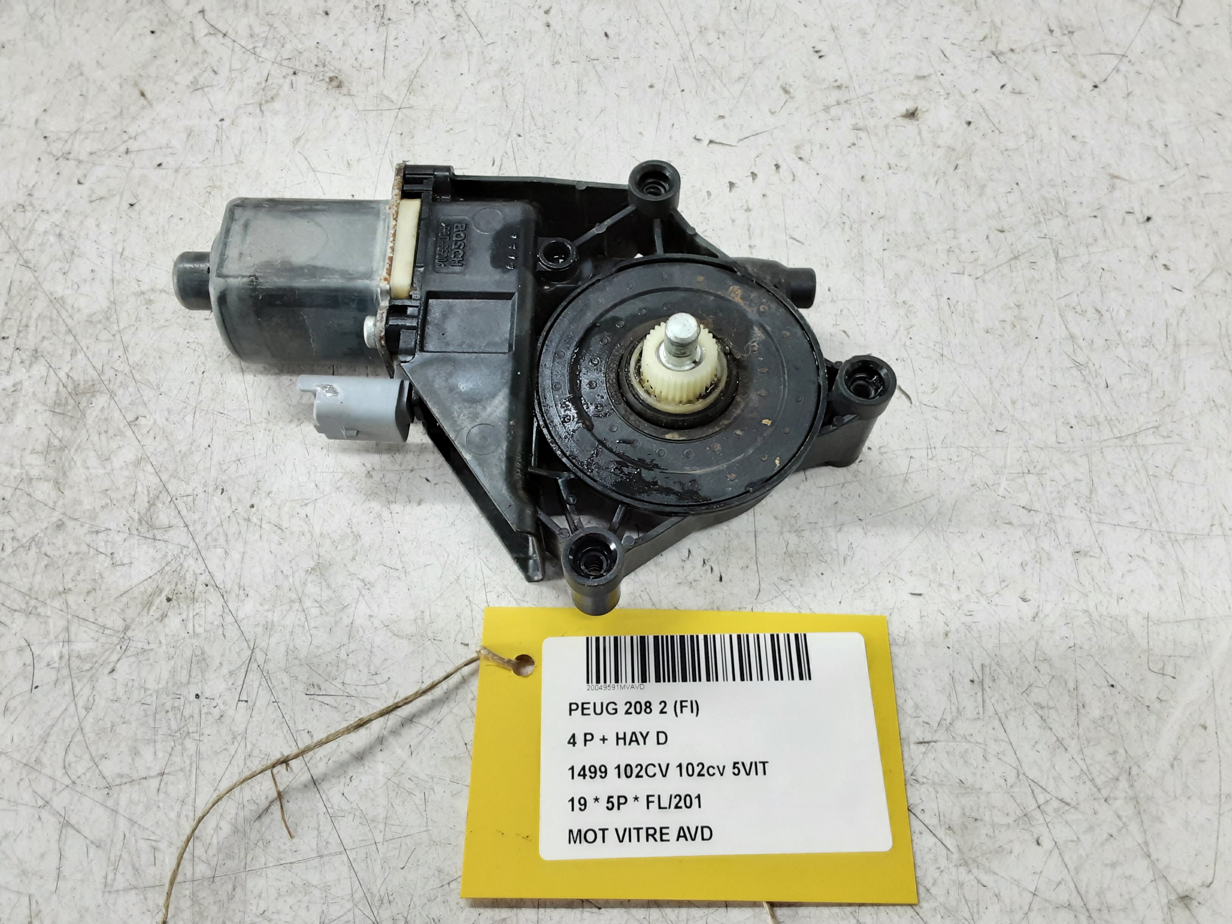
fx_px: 961
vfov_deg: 51.4
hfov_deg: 65.3
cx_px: 616
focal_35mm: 27
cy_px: 462
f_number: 1.9
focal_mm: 2.91
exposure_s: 1/50
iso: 80
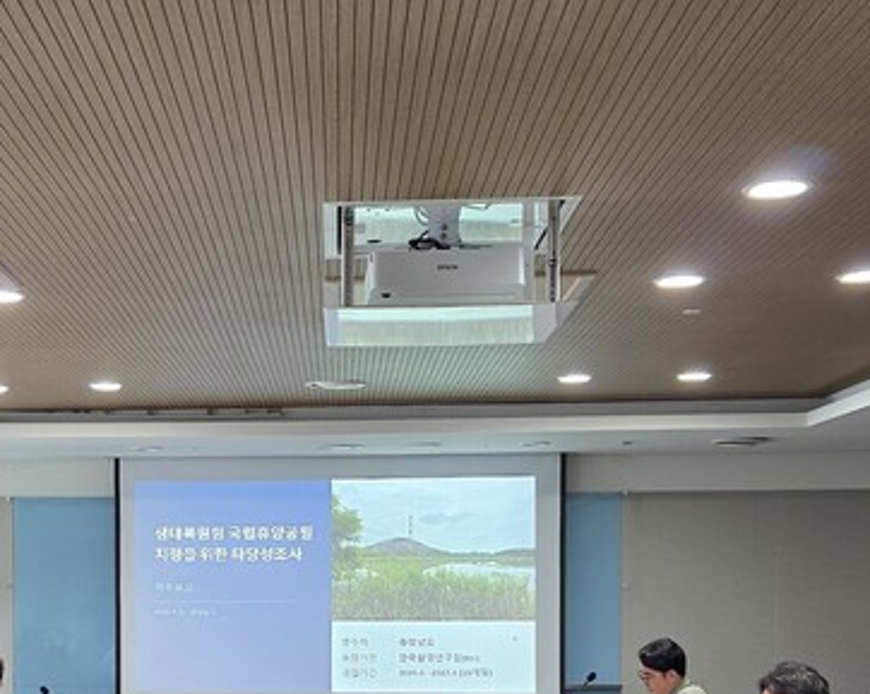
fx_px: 1518
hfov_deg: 31.5
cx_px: 238
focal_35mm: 59
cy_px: 662
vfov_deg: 24.8
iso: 200
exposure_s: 1/120
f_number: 1.7
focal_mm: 6.3
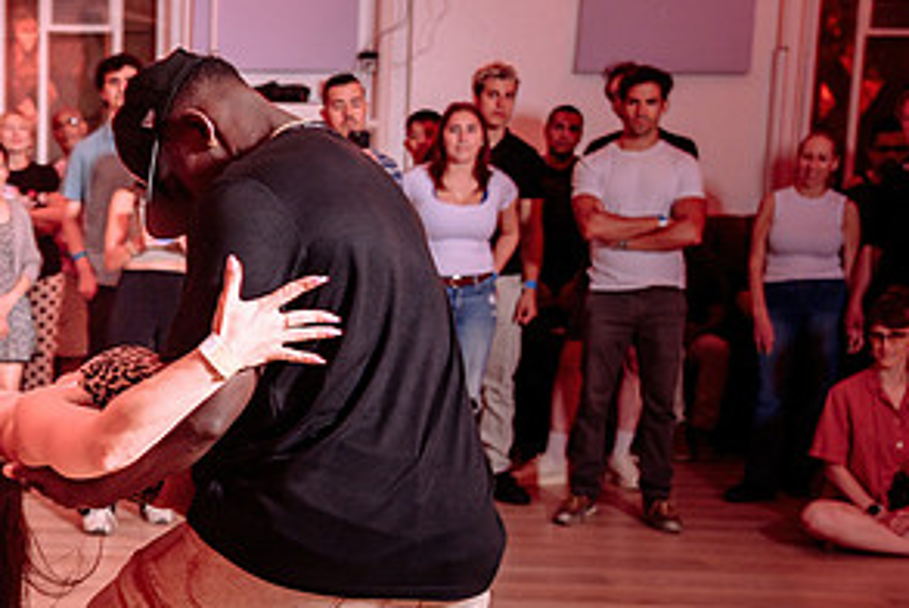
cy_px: 419
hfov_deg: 32.7
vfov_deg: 22.9
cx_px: 147
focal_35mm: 59
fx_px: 1491
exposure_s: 1/80
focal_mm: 28
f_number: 2.8
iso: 800
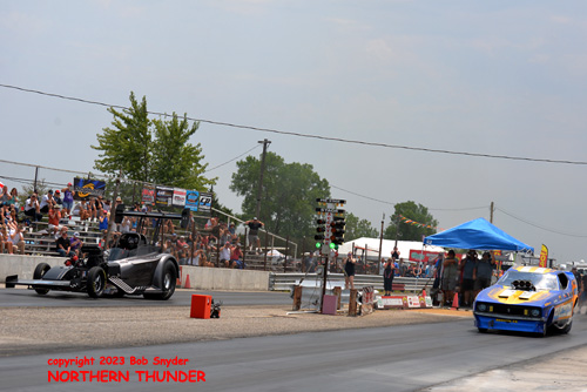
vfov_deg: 19.5
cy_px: 196
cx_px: 294
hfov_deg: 28.8
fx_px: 1142
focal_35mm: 70
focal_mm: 70
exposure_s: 1/2000
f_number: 7.1
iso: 400
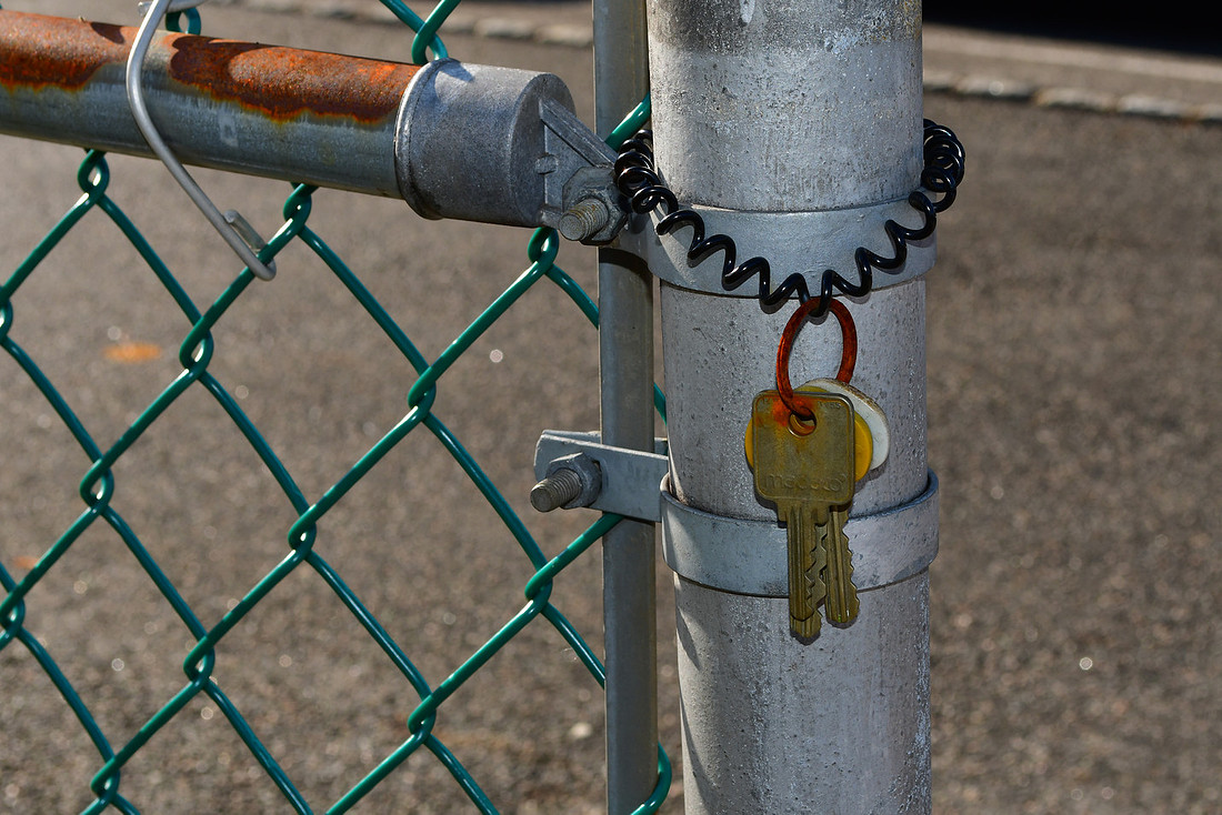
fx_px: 2444
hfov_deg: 28.1
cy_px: 408
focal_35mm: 72
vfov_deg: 18.9
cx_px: 611
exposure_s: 1/200
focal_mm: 48
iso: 200
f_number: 11
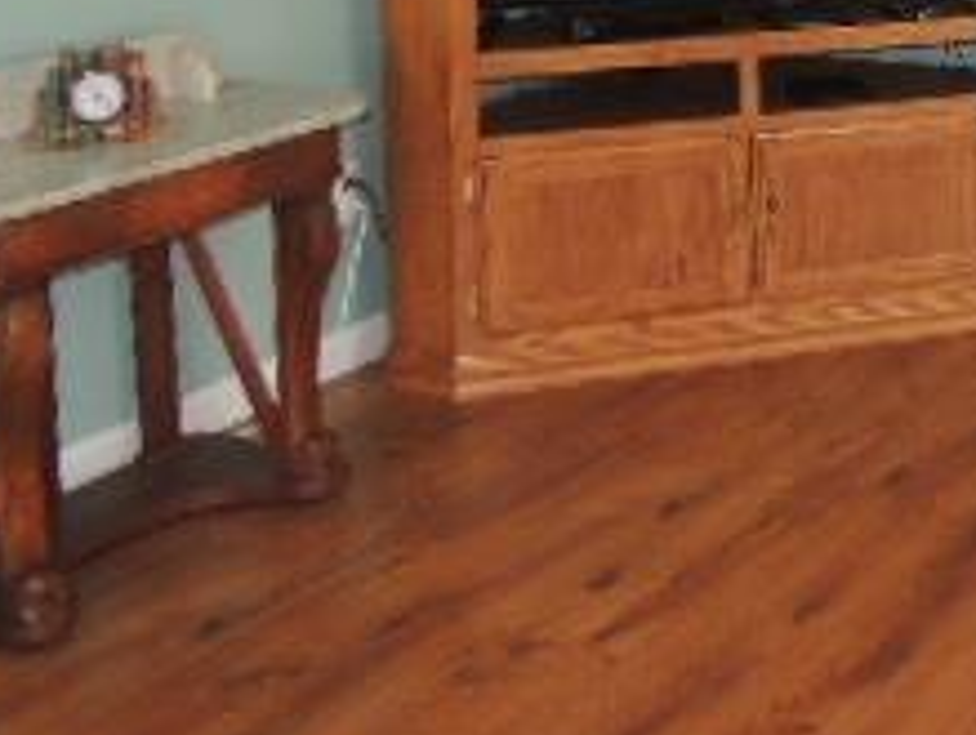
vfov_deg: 19.1
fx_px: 1977
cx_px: 1079
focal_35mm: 70
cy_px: -285
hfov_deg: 25.6
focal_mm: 4.3
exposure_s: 1/40
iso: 360
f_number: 3
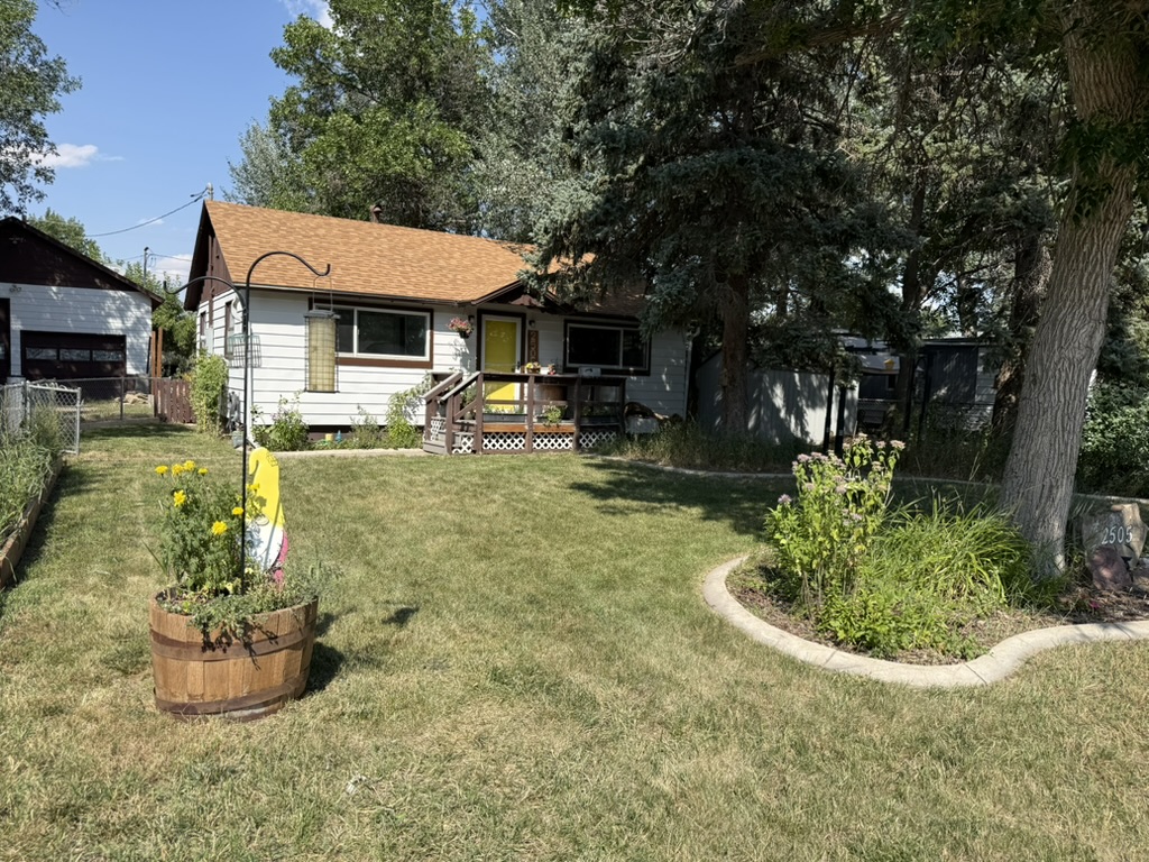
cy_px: 431
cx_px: 574
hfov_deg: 71.6
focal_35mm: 24
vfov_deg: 56.8
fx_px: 797
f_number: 1.78
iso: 80
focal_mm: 6.76
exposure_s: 1/3584
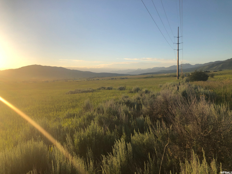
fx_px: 188
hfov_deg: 63.4
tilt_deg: -3.4
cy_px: 87
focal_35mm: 28
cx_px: 116
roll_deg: +0.9
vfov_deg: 49.7
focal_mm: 3.99
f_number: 1.8
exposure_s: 1/1171
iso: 20
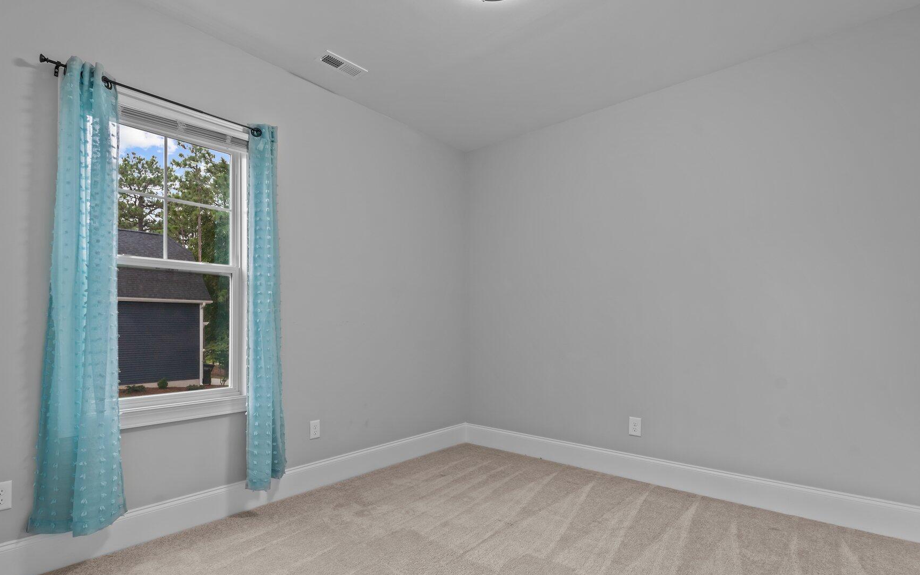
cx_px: 452
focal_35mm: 17
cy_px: 323
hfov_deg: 94.4
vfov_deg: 67.7
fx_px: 426
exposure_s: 1/2.5
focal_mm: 14
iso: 400
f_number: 8
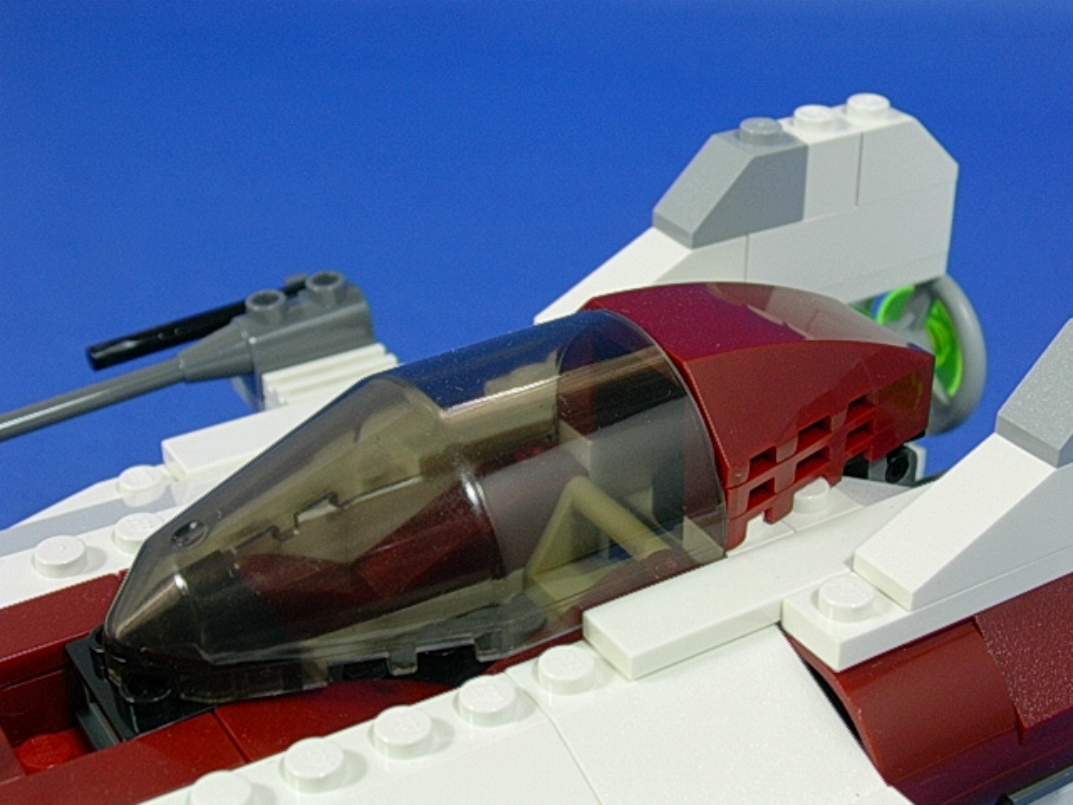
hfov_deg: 32.2
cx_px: 536
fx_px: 1860
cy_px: 402
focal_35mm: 60
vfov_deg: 24.4
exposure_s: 1/16
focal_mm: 9
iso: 70
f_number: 3.4
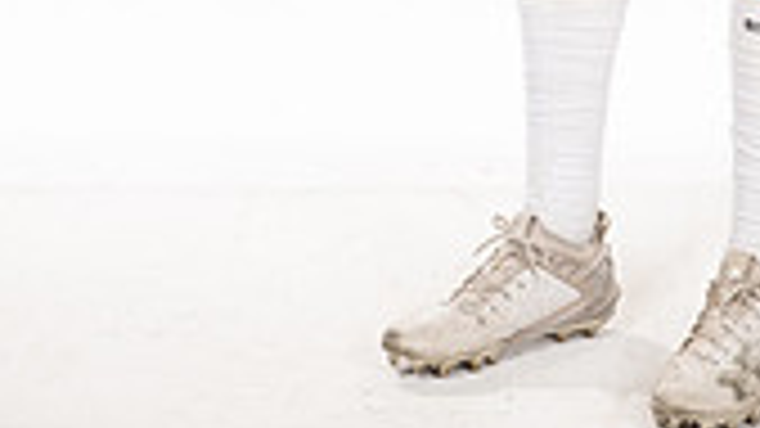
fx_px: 3486
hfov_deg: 12.4
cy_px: -554
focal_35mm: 173
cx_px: 549
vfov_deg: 6.7
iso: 800
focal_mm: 62
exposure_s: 1/320
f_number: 7.1
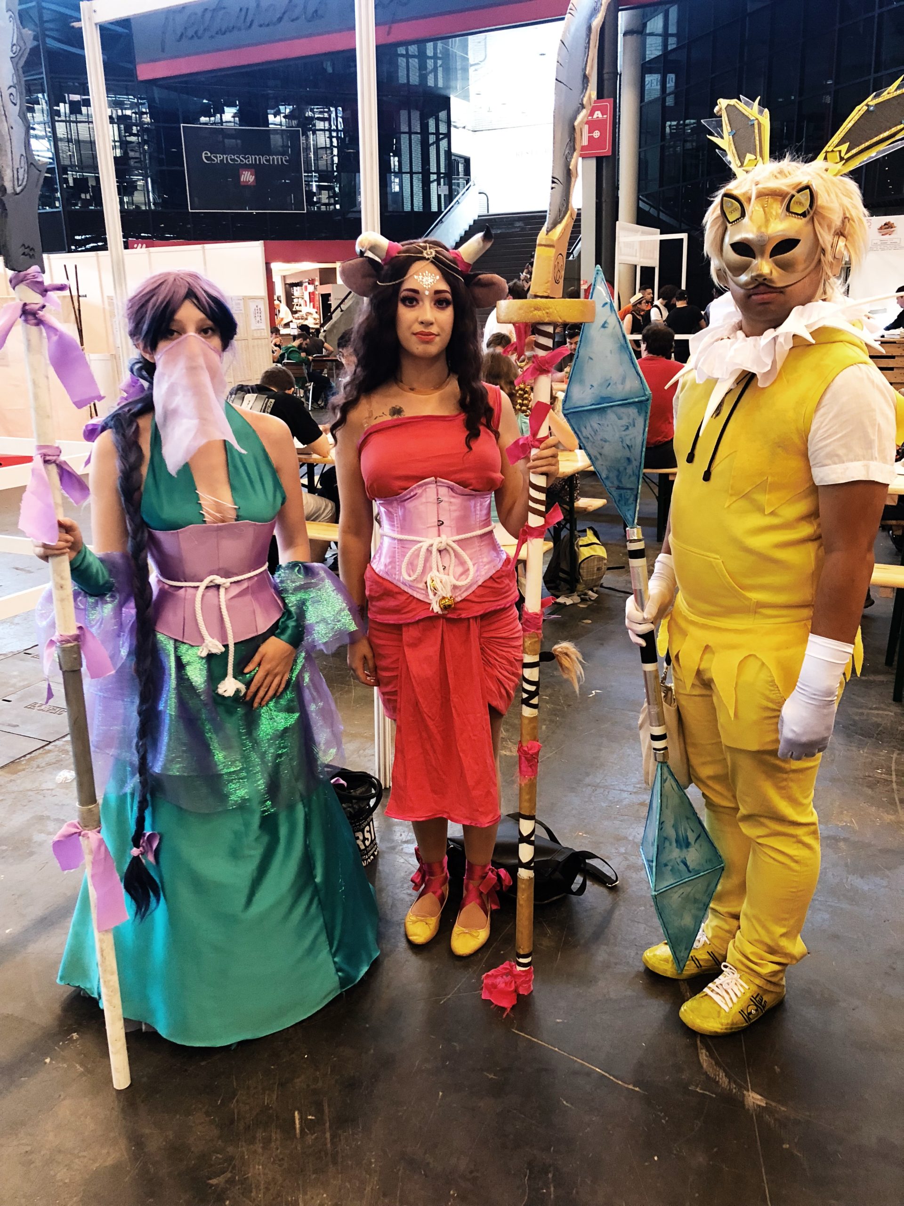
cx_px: 452
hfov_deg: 48.2
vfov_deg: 61.7
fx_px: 1010
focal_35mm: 29
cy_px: 603
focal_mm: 3.99
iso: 320
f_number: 1.8
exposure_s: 1/50
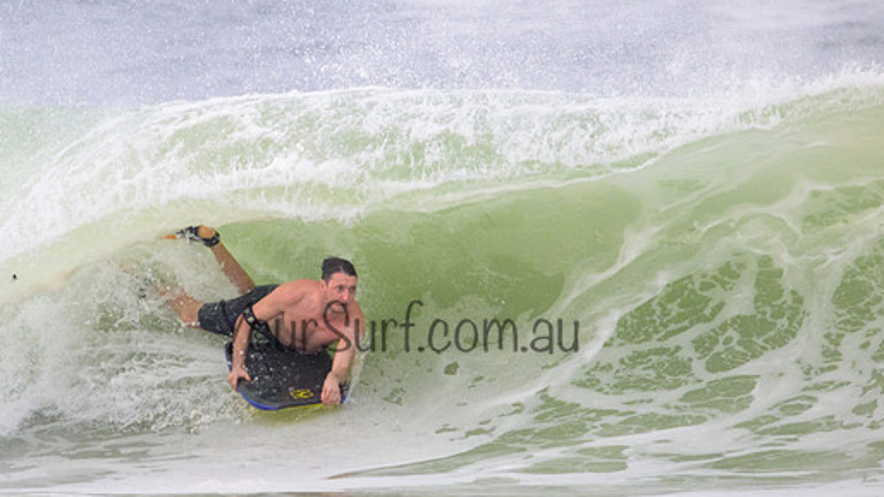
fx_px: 26578
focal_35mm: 1134
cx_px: 303
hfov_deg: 1.9
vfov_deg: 1.1
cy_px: 261
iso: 2000
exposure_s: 1/2000
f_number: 11
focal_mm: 800
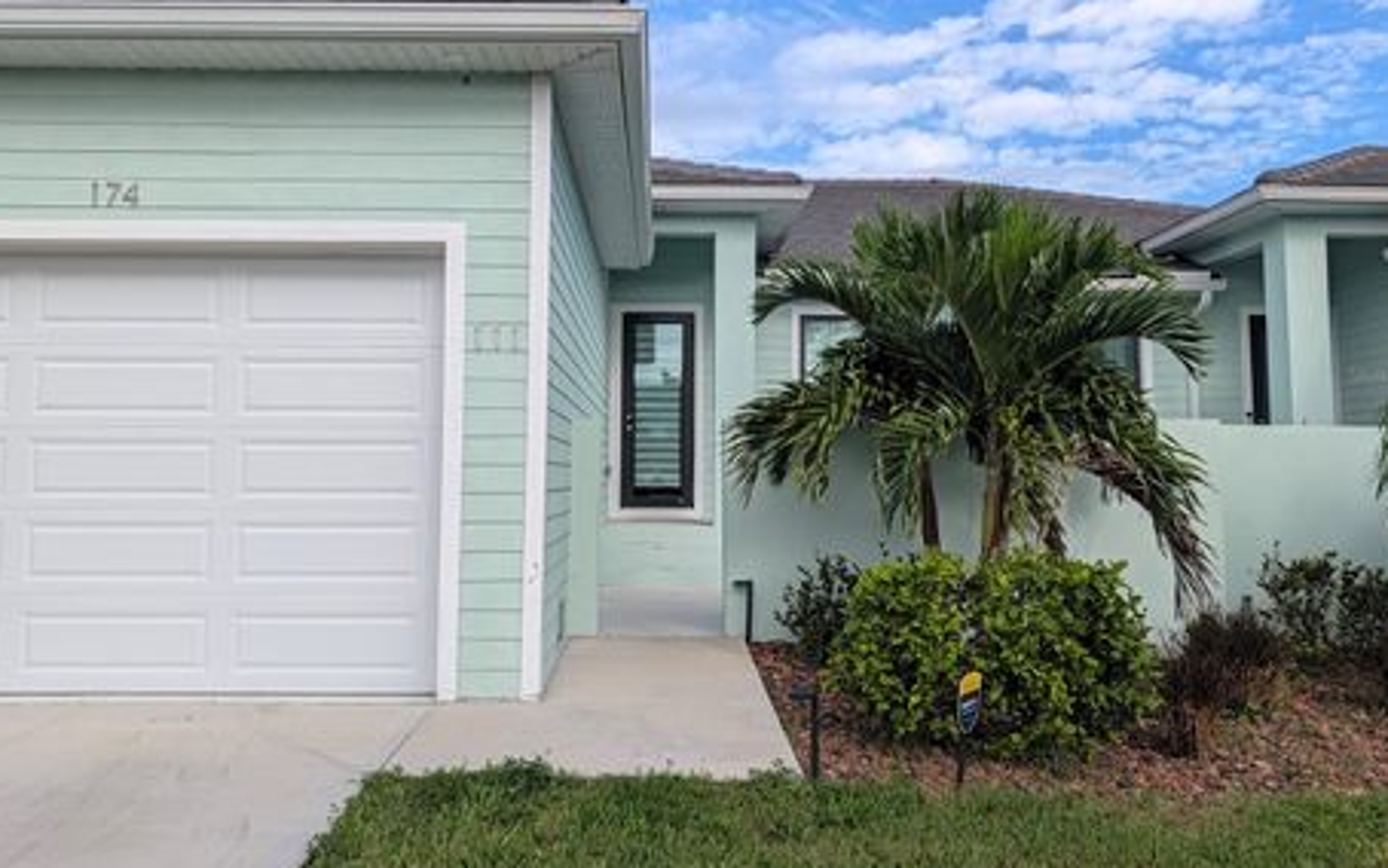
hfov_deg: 66.4
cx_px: 676
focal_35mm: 28
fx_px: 1059
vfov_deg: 44.5
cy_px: 374
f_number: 1.68
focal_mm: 6.9
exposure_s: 1/759
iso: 23
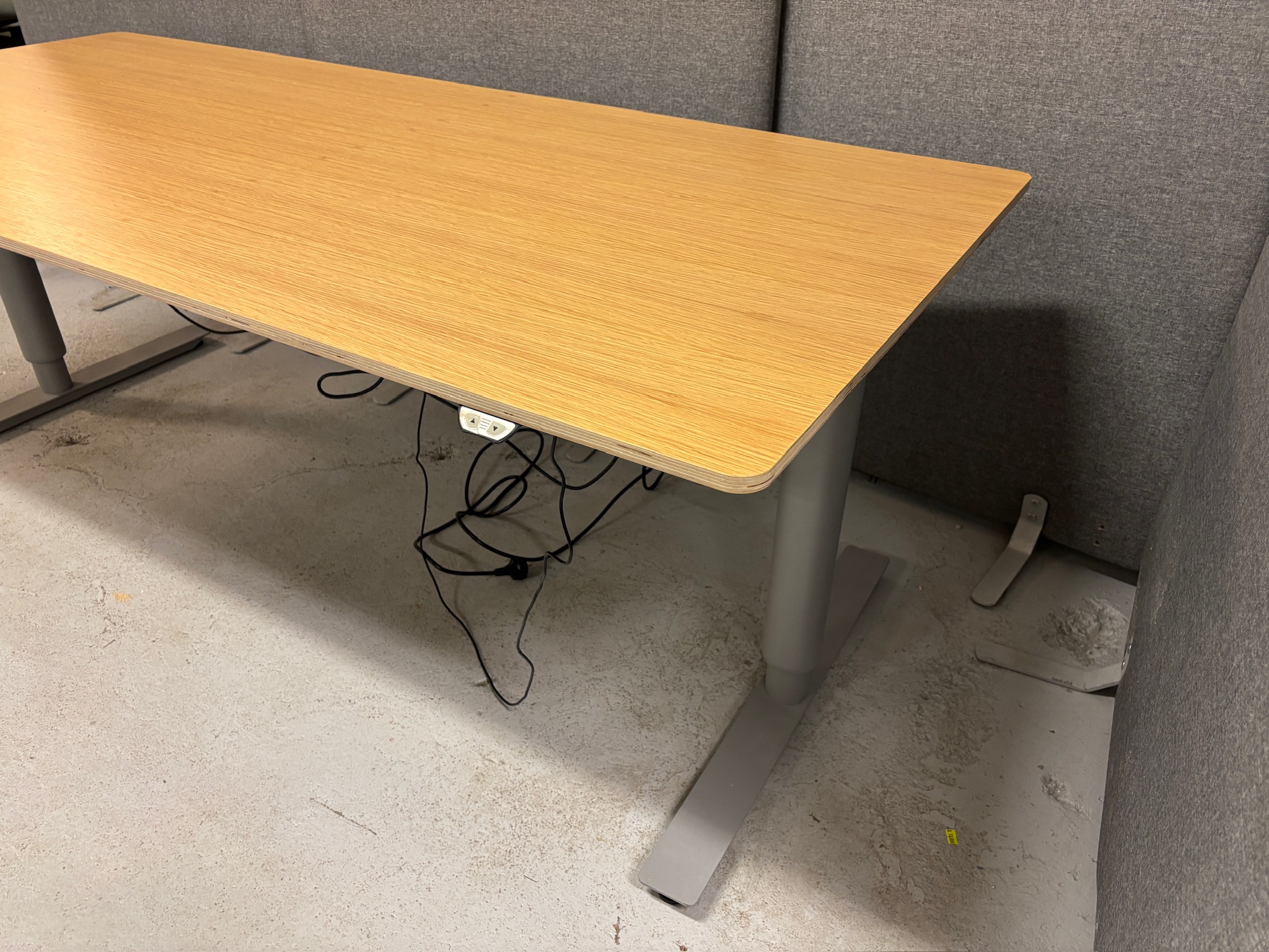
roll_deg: -0.7
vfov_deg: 53.1
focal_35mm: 26
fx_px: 953
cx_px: 634
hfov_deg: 67.3
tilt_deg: -31.7
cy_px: 476
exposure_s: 1/50
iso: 160
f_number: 1.6
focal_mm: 5.96
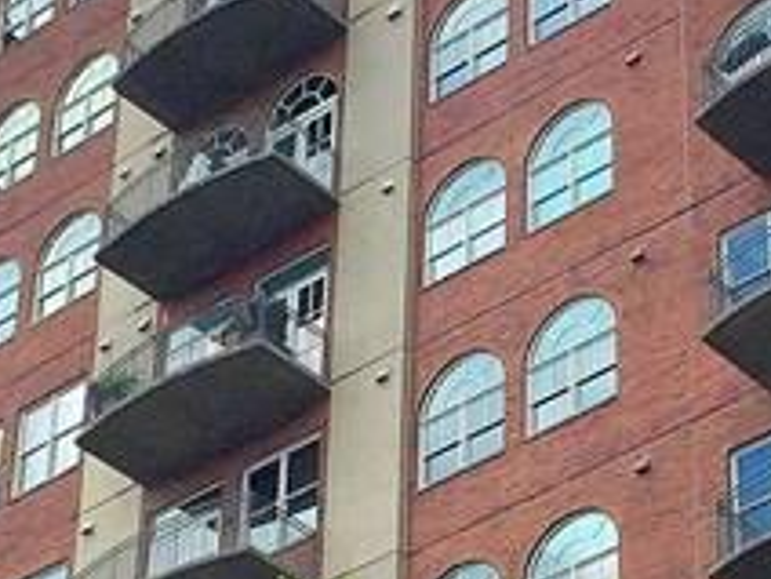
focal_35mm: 140
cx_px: 447
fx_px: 3118
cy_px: 564
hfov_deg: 14.1
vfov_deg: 10.5
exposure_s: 1/2825
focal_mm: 4.15
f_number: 2.2
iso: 32
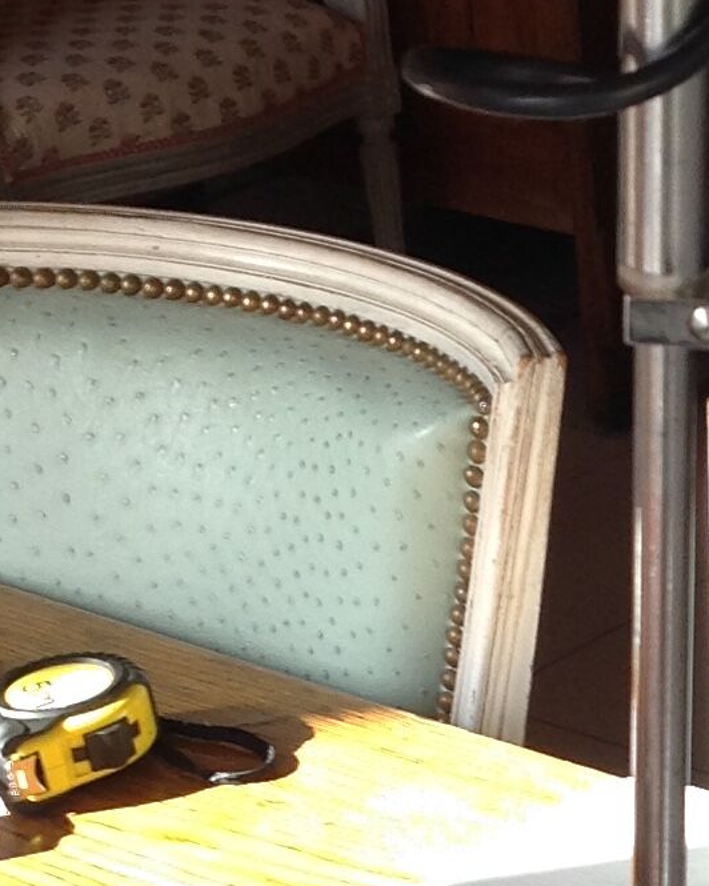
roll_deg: +1.5
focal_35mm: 133
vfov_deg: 14.3
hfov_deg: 11.1
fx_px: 3489
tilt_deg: -27.6
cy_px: 841
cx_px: 1138
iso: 50
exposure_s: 1/120
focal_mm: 4.28
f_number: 2.4
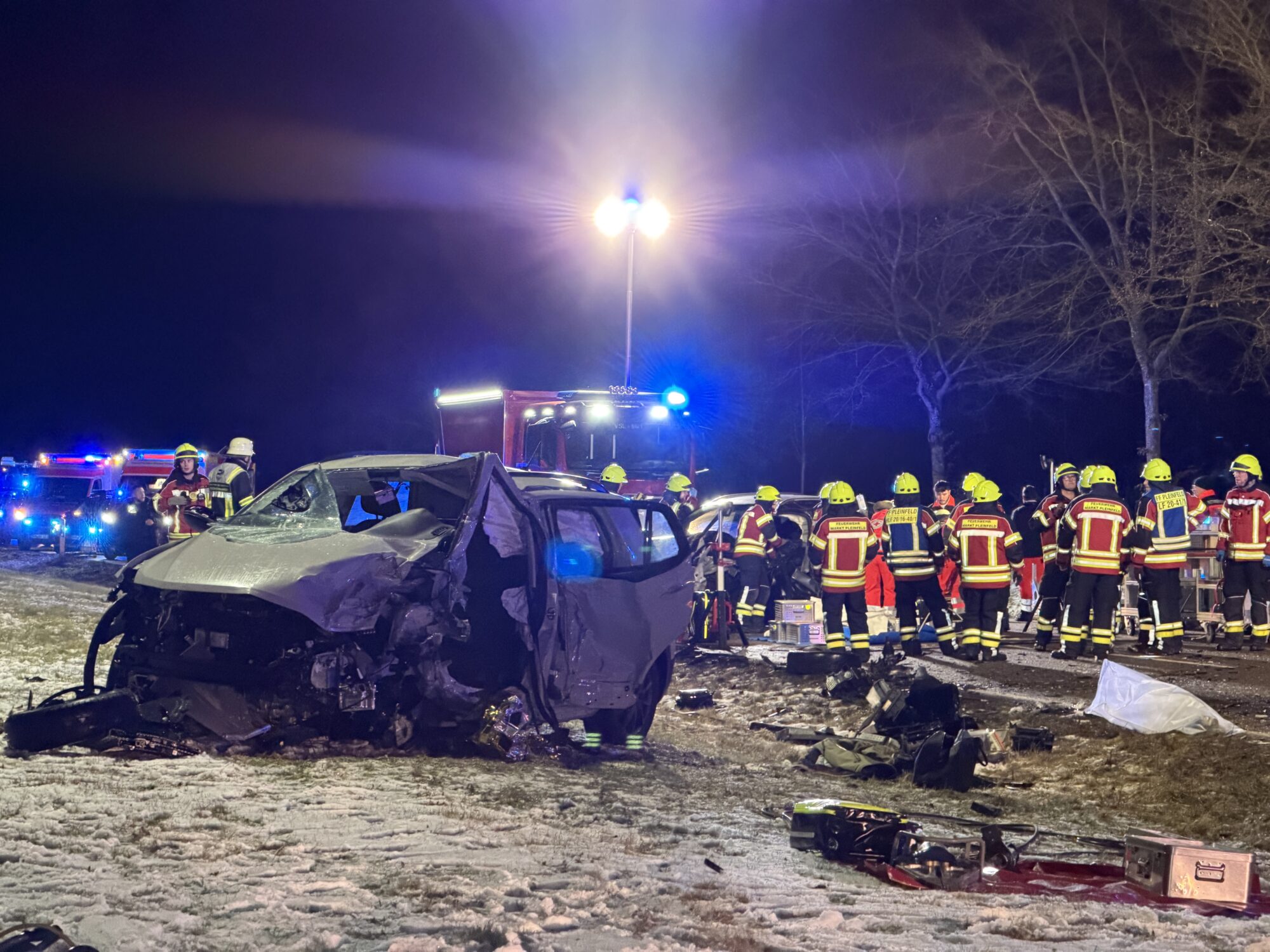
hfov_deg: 19.6
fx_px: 3669
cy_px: 476
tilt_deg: +0.1
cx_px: 635
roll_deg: +0.1
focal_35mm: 100
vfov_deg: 14.8
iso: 1250
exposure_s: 1/40
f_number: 2.8
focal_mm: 16.89
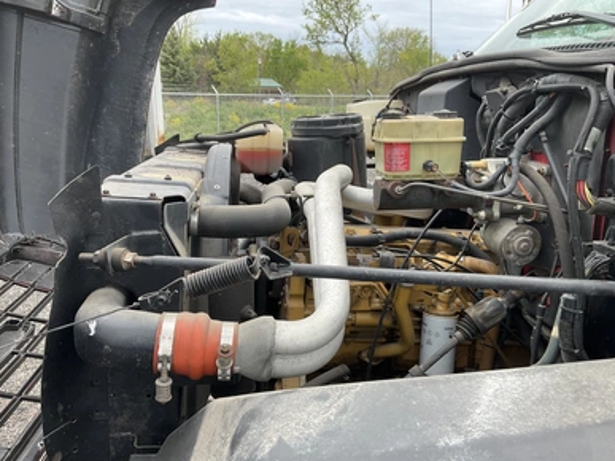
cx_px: 305
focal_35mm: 30
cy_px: 237
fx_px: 533
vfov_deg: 46.8
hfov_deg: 60.0
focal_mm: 3
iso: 20
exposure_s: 1/237
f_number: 1.8
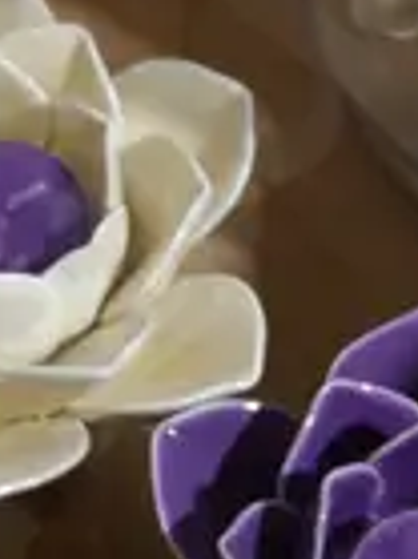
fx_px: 3806
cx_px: 287
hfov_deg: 6.3
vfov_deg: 8.4
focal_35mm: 236
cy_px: 44
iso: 1000
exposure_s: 1/60
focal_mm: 16
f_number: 3.6
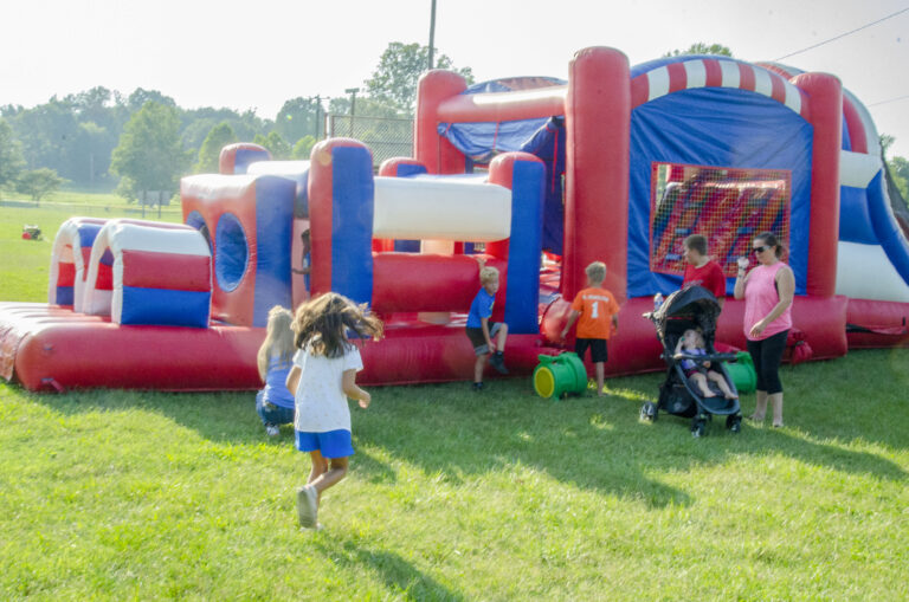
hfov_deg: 42.4
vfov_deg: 28.8
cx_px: 454
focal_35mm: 46
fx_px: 1172
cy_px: 301
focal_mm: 31
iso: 1250
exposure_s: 1/80
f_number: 25
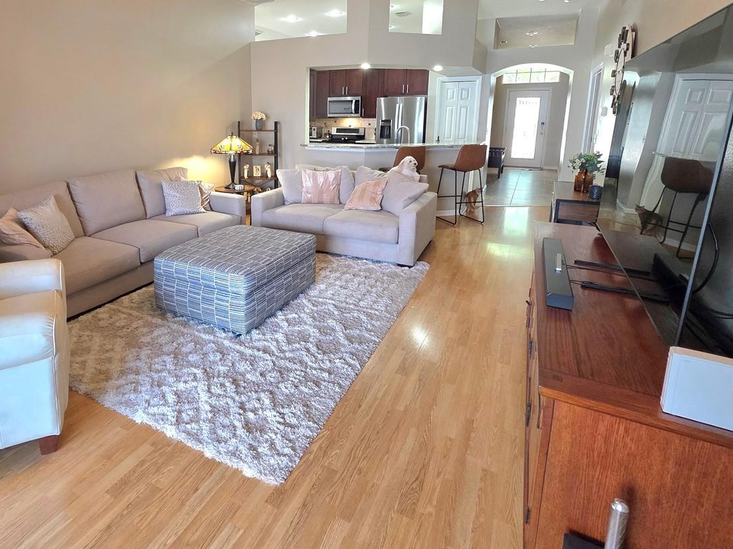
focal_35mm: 19
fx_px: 402
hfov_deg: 83.3
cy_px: 198
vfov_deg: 67.4
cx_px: 282
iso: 250
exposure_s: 1/120
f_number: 1.9
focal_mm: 2.2
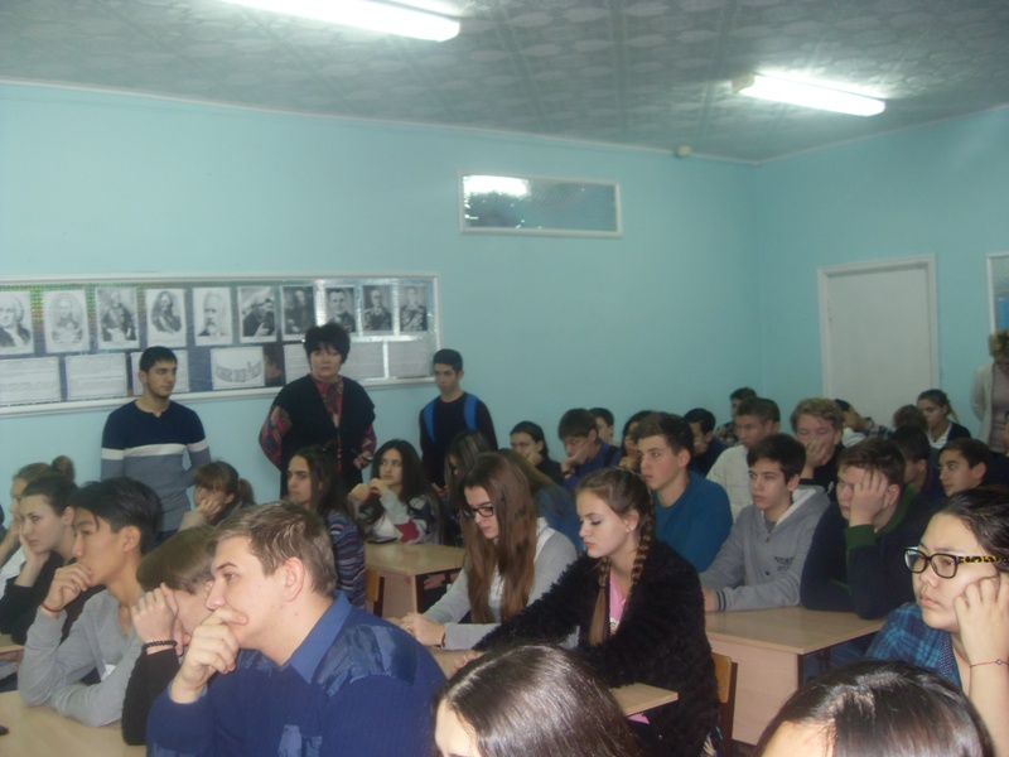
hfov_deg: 50.1
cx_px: 504
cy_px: 378
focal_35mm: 37
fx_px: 1078
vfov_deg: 38.7
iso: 160
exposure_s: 1/45
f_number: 2.8
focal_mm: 6.3
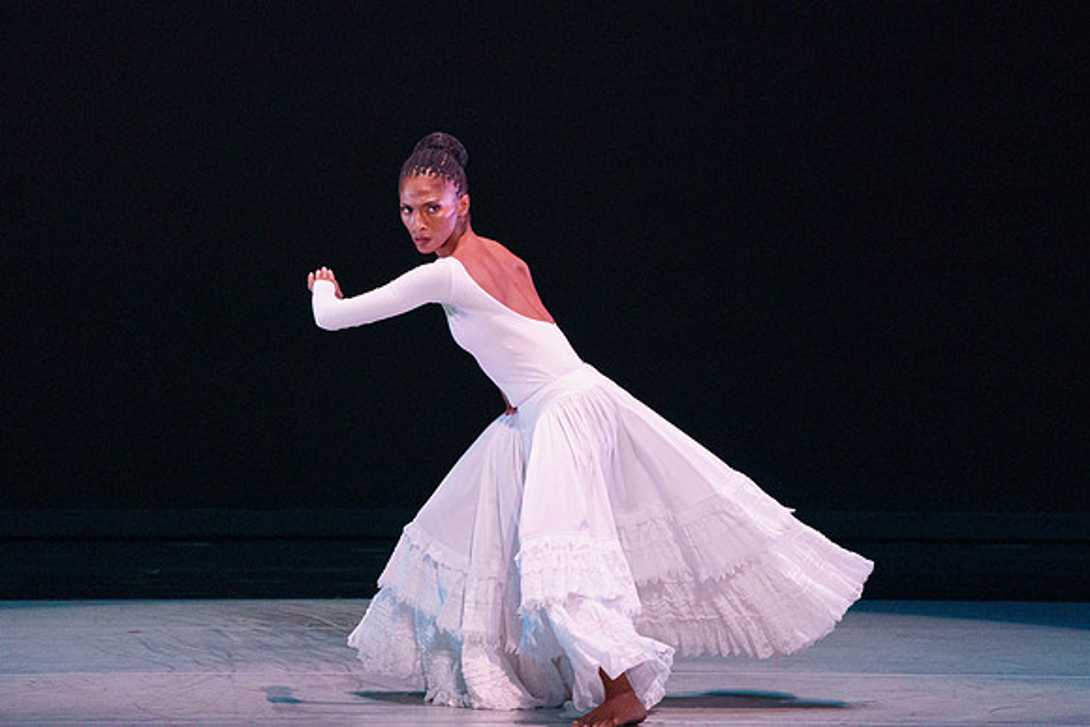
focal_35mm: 508
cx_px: 545
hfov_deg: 4.1
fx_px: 15399
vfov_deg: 2.7
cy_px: 227
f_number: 6.3
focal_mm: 370
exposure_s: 1/400
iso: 5000
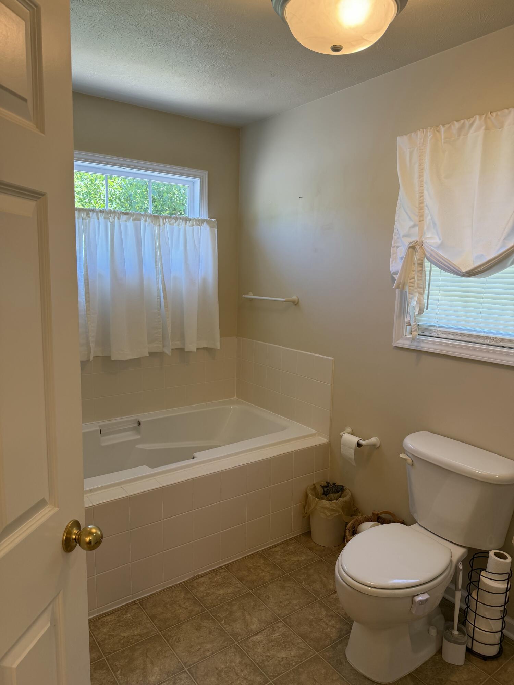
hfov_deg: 56.8
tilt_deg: -8.4
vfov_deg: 71.6
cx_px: 257
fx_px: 475
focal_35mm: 24
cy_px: 342
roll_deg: -1.2
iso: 100
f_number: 1.78
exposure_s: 1/121
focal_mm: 6.76
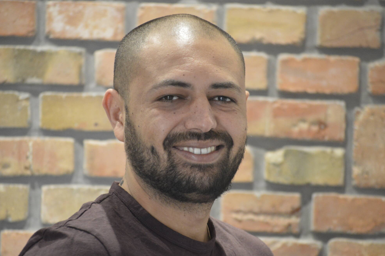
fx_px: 1924
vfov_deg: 7.6
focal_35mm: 180
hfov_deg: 11.4
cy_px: 128
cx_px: 187
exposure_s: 1/25
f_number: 4.8
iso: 3200
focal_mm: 116
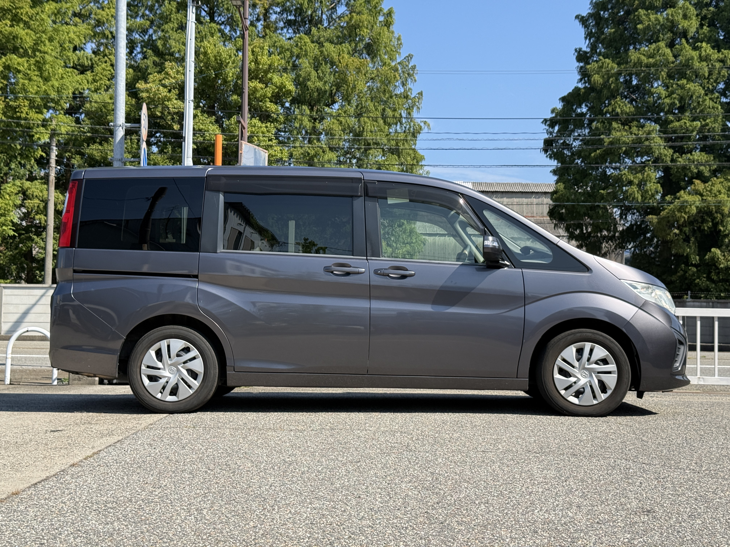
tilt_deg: +2.3
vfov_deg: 30.3
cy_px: 274
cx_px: 365
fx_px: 1012
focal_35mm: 48
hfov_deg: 39.7
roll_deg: -1.1
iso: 80
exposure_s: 1/3096
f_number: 1.78
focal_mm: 6.76
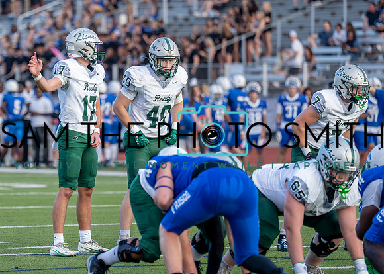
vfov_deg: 5.3
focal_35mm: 273
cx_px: 95
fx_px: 2971
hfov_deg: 7.4
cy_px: 127
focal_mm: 173
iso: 500
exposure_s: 1/1250
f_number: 2.8
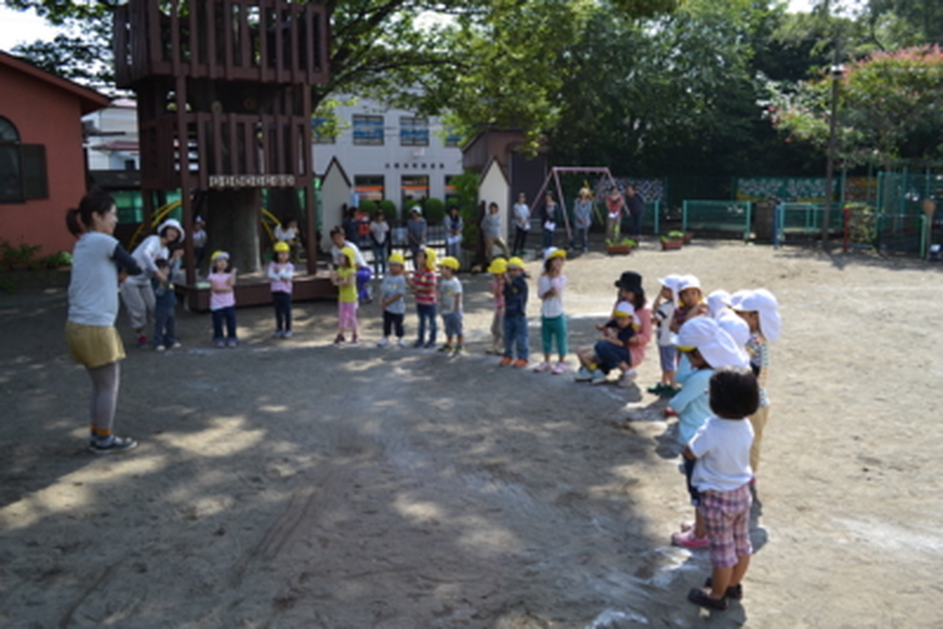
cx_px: 472
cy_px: 314
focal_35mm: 30
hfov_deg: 61.9
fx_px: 786
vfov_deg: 43.6
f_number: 6.3
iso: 100
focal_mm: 20
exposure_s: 1/160
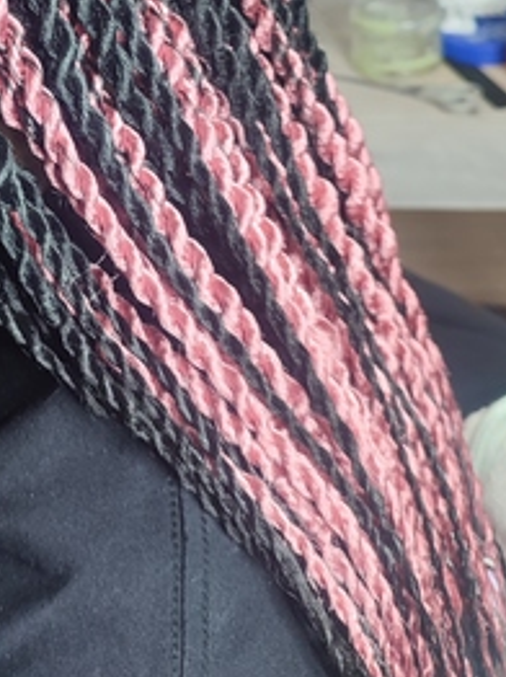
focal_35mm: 55
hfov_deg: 24.9
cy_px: 57
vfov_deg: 33.0
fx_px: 1074
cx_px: -31
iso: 145
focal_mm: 5.89
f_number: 1.89
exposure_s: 1/33
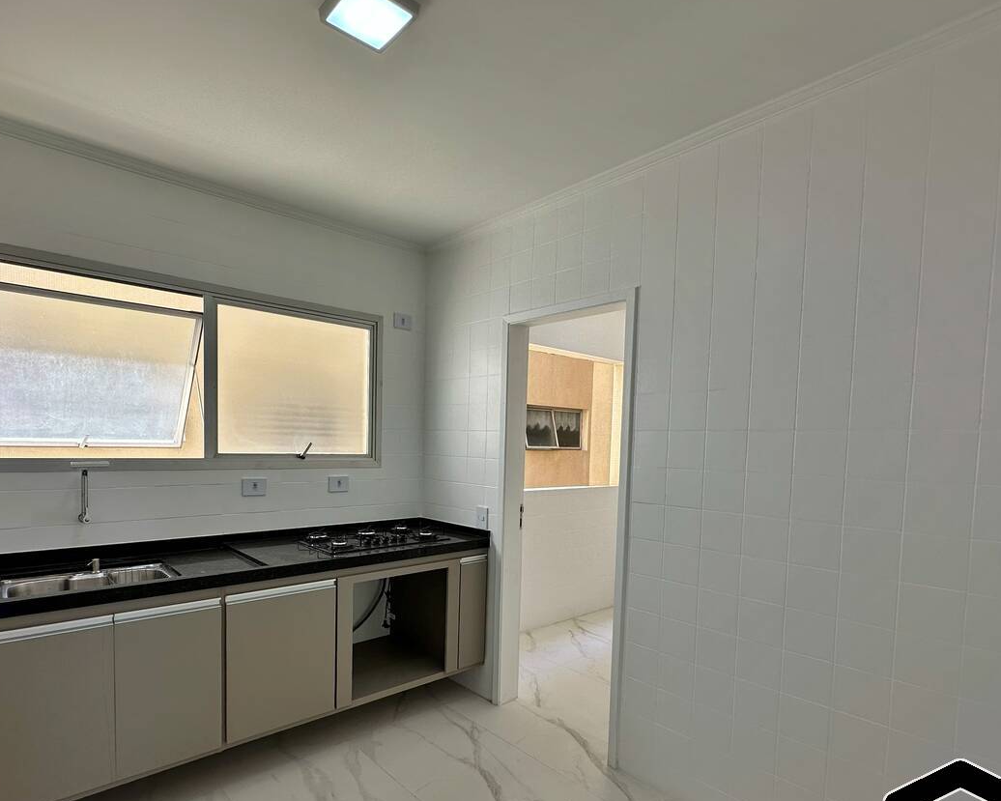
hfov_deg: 83.0
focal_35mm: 19
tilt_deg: -3.5
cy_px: 477
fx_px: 563
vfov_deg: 70.2
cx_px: 448
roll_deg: -1.1
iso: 40
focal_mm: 2.22
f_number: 2.2
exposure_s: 1/252
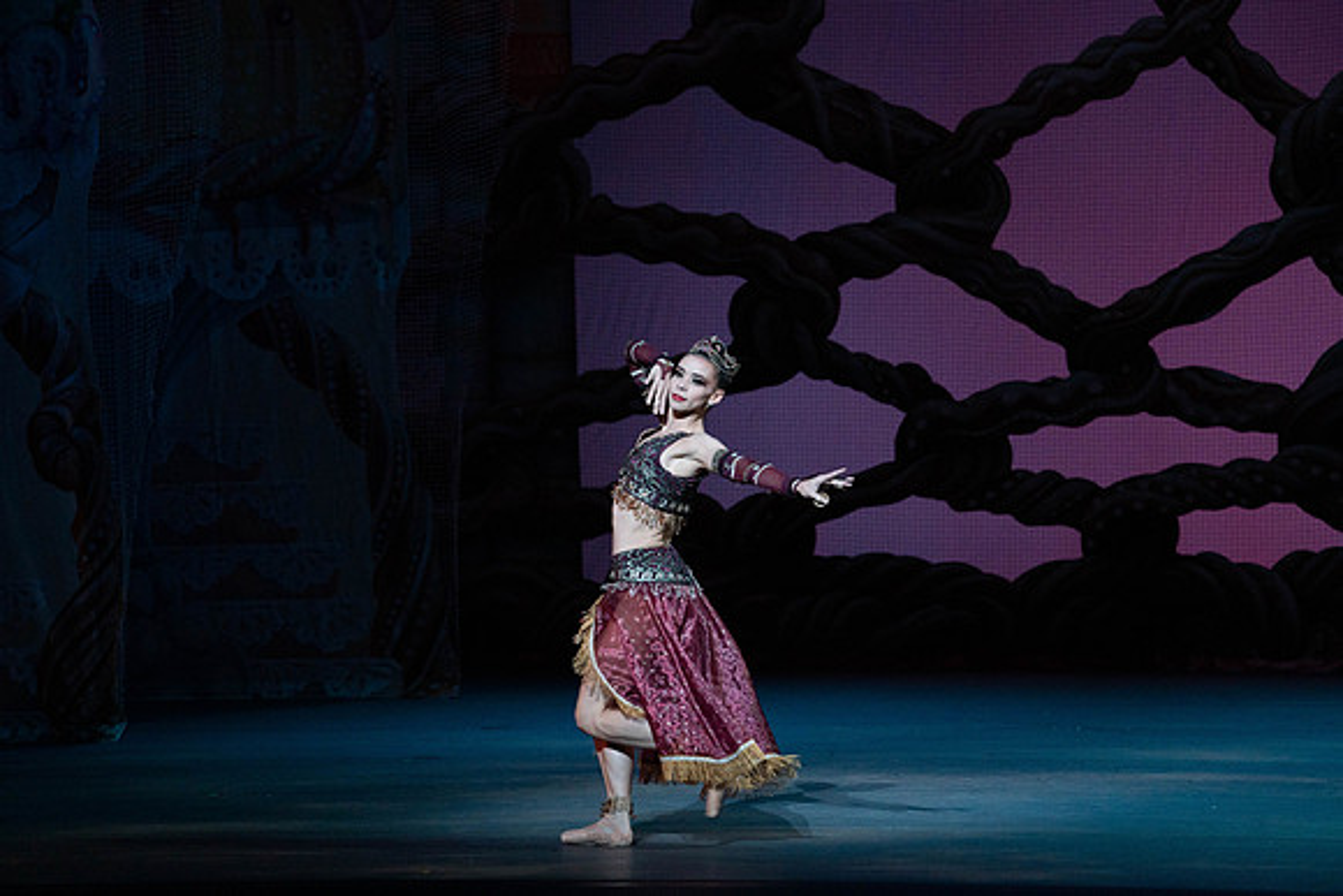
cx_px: 672
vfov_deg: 6.9
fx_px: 7463
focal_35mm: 200
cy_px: 448
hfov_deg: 10.3
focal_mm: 200
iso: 3200
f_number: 5.6
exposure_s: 1/320
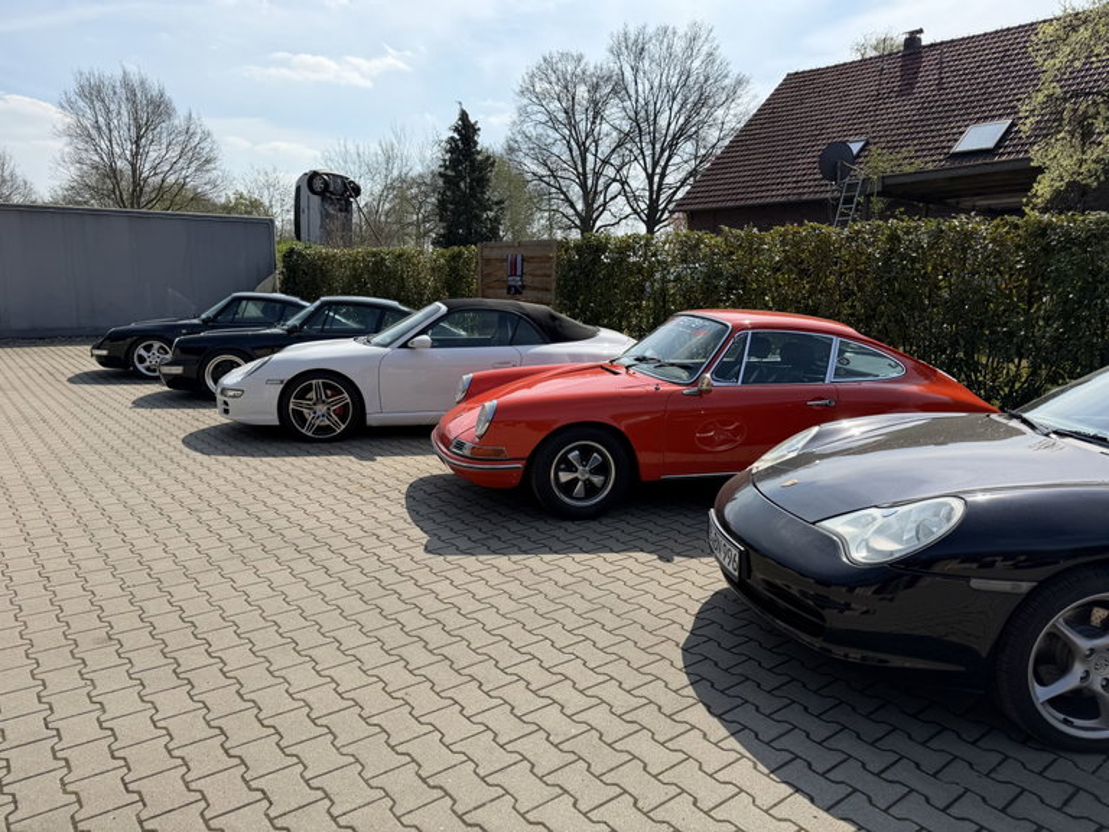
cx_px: 554
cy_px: 416
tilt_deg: -10.7
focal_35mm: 24
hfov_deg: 71.6
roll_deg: -2.4
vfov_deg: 56.8
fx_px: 769
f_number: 1.78
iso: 80
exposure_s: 1/4975
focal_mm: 6.76
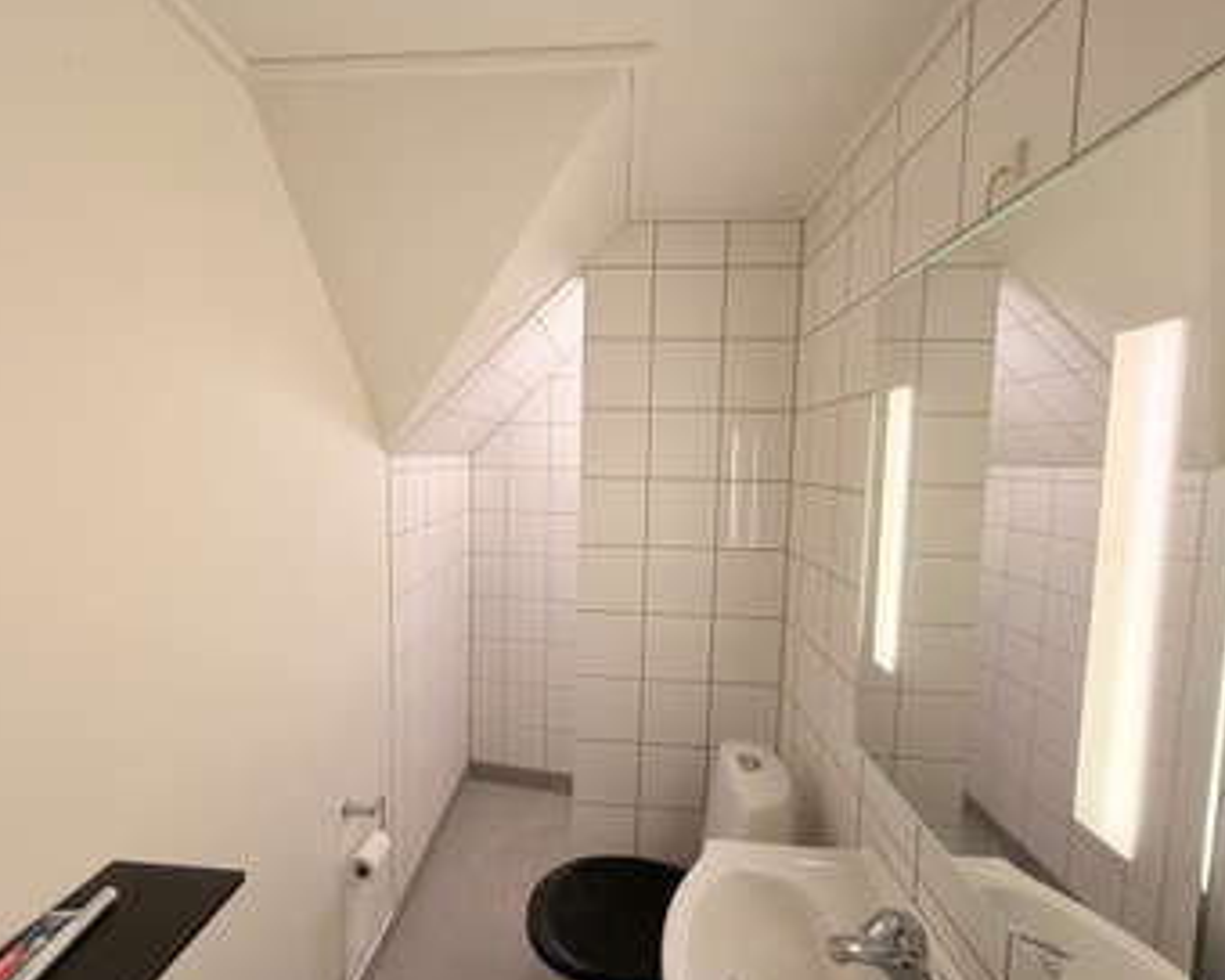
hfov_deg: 96.7
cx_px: 585
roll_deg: -0.8
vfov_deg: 84.0
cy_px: 494
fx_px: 544
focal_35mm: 15
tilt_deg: -4.9
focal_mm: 2.22
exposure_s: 1/100
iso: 250
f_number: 2.2
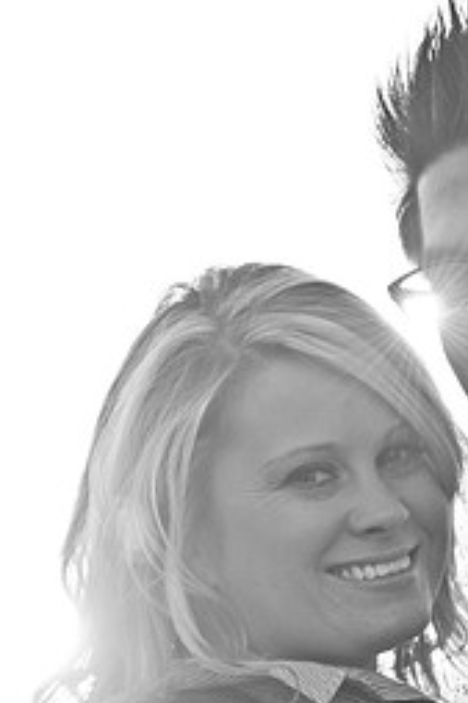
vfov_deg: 5.0
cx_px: 270
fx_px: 8042
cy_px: 437
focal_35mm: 412
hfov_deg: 3.3
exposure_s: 1/640
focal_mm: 155
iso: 400
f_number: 7.1
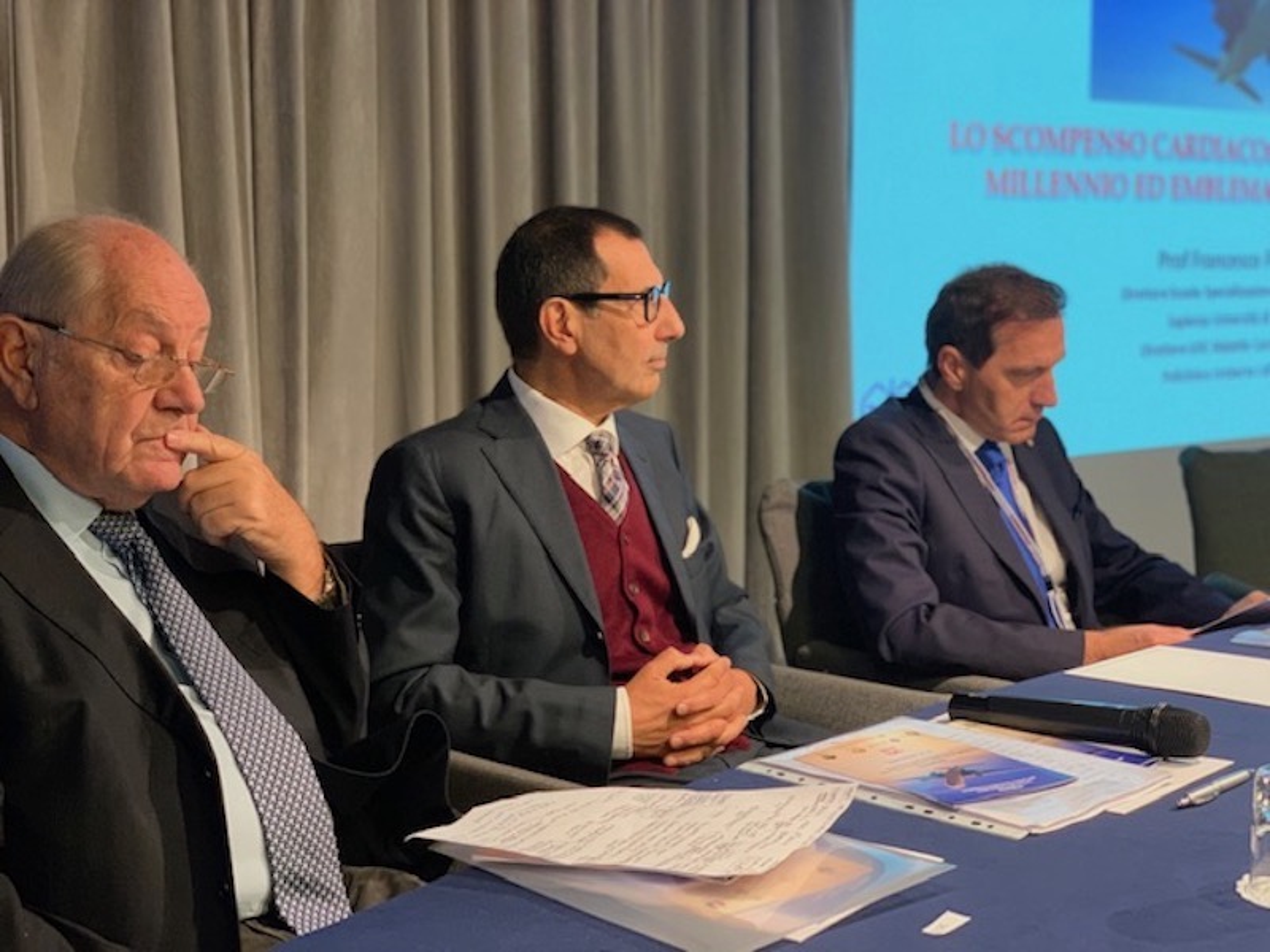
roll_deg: -0.2
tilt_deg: -6.6
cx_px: 635
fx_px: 1908
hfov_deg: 36.8
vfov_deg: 28.0
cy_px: 476
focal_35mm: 52
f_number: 2.4
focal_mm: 6
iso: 400
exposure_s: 1/50
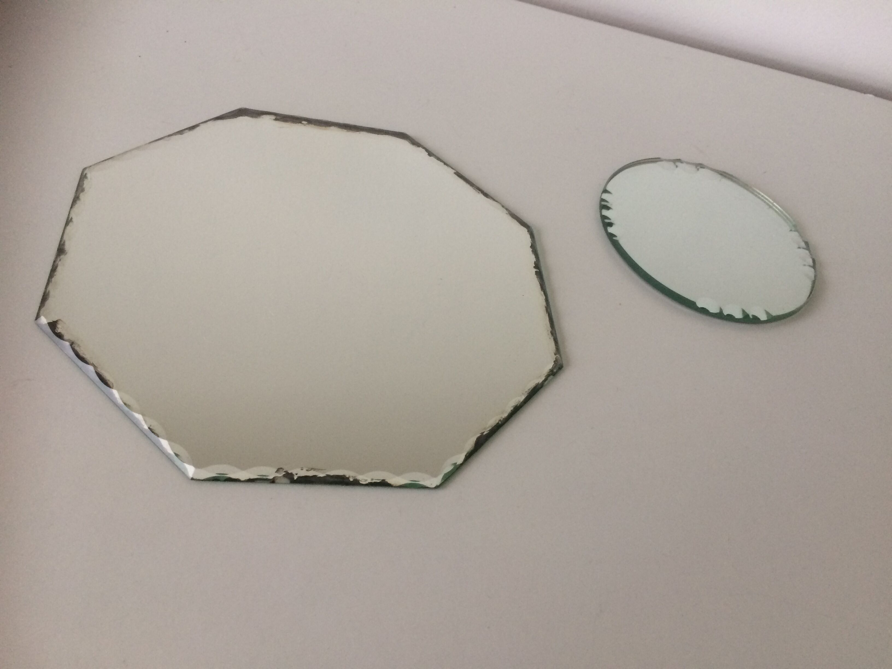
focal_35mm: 29
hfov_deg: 61.7
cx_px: 446
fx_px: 747
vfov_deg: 48.2
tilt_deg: -48.9
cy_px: 334
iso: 64
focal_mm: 4.15
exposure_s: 1/33
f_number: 2.2
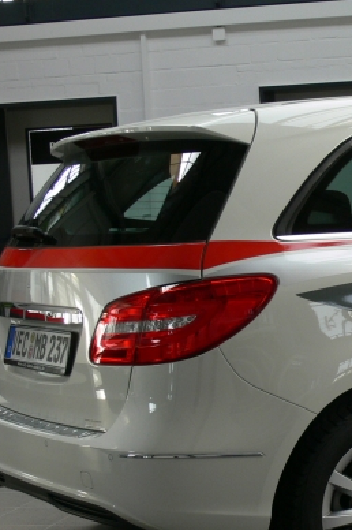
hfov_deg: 14.8
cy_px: 366
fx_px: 1293
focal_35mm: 88
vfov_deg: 23.0
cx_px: 468
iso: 80
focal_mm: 8.5
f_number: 4
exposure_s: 1/60
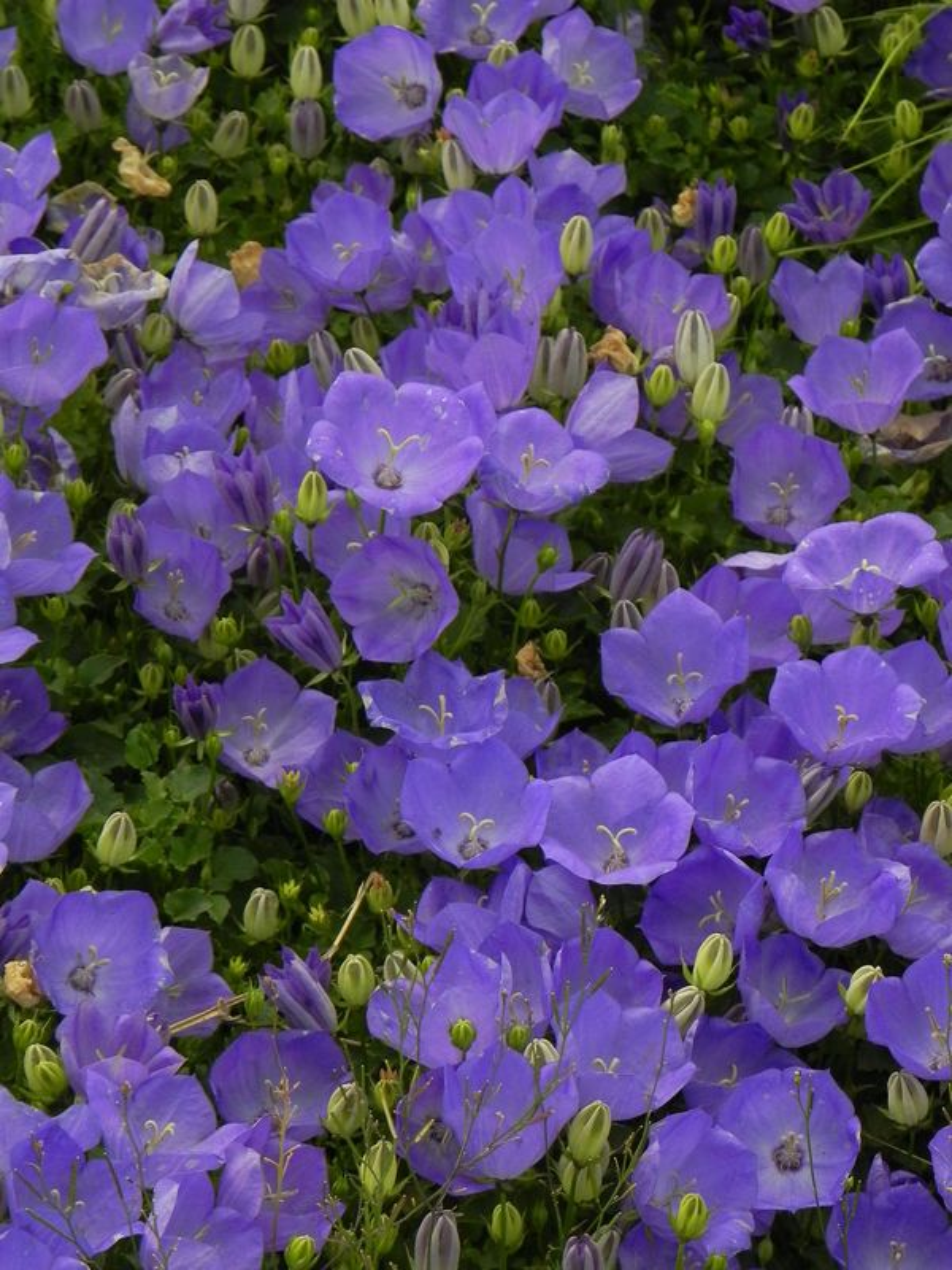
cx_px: 476
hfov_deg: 9.2
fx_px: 5940
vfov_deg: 12.2
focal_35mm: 162
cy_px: 635
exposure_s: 1/500
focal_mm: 28.8
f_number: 5
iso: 160
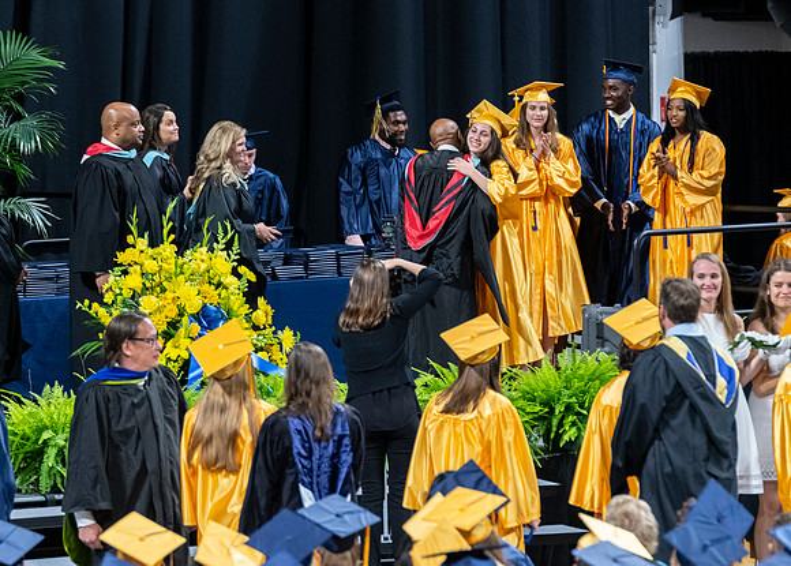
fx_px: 7179
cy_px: 266
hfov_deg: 6.3
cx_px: 347
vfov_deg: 4.5
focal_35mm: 319
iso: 2000
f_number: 4
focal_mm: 190
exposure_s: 1/200
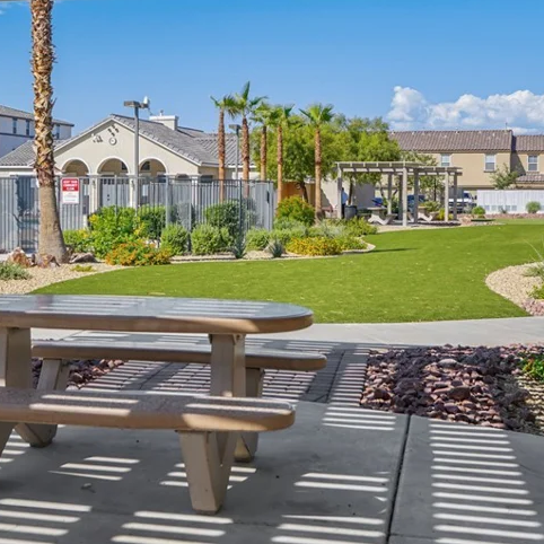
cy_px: 214
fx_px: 996
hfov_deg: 30.2
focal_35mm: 56
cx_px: 156
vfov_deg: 30.5
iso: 200
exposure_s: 1/250
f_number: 6.3
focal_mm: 31
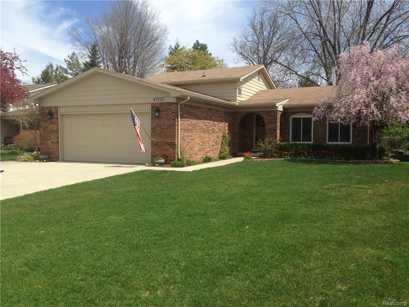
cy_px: 154
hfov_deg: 55.4
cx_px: 204
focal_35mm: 33
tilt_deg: -3.2
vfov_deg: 42.9
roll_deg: -0.7
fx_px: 390
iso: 50
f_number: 2.4
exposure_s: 1/1595
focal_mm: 4.12
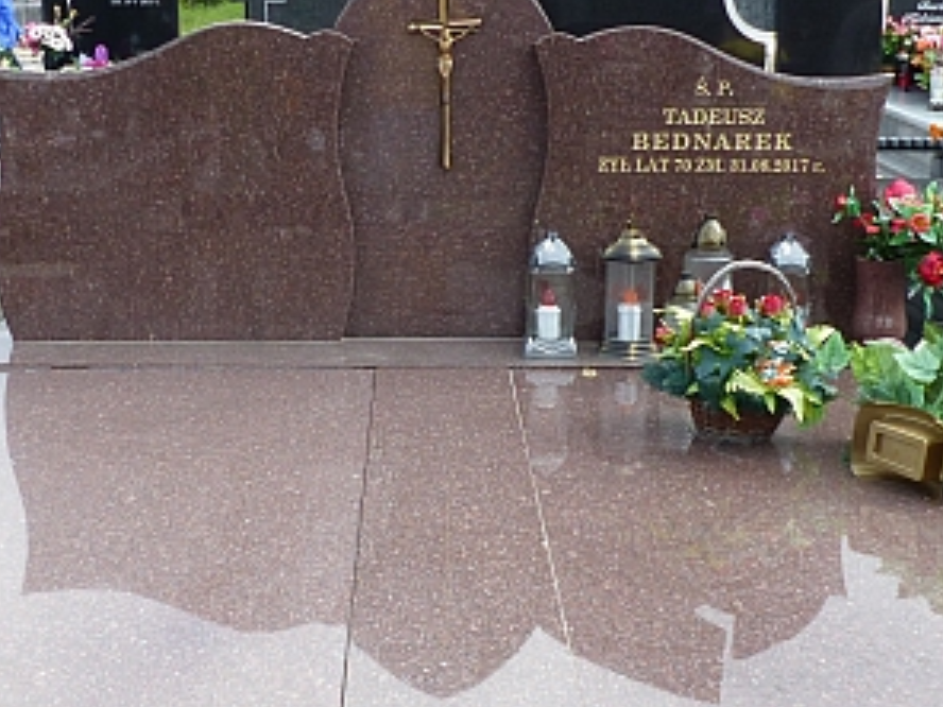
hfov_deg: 35.5
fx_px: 1471
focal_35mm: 54
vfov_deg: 27.0
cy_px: 385
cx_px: 472
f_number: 4
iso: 100
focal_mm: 4.5
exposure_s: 1/250
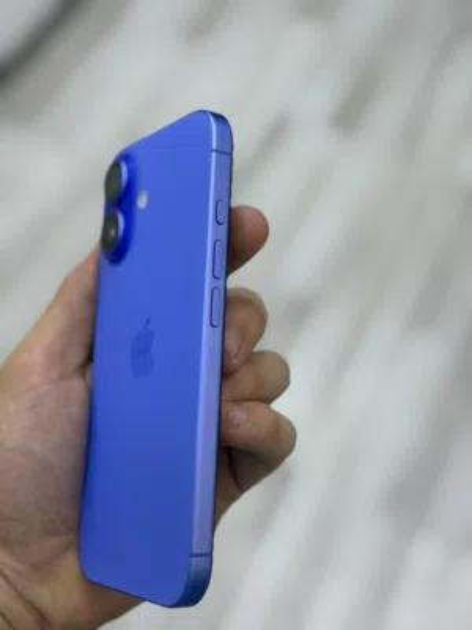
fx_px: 873
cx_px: 236
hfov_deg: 30.3
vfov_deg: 39.7
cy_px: 315
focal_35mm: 48
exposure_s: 1/177
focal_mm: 6.76
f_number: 1.78
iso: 50
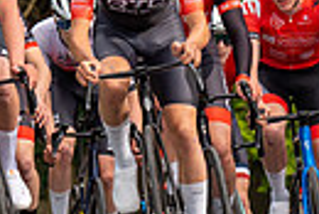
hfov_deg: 2.8
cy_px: 133
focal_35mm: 728
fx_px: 6458
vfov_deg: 1.9
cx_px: 95
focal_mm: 122
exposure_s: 1/640
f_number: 4.5
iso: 250
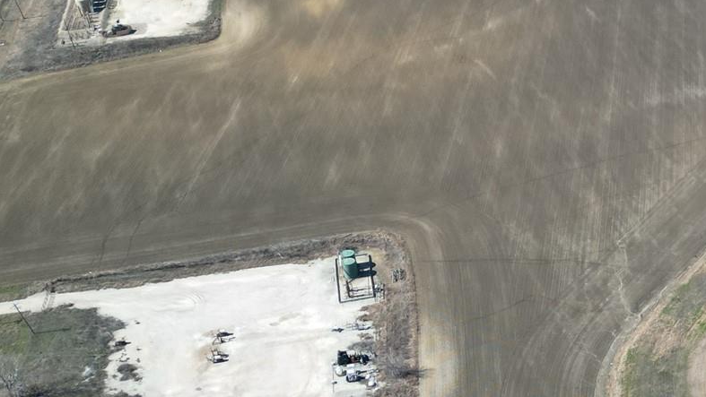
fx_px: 1273
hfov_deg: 28.1
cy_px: 369
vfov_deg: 17.4
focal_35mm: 68
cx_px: 789
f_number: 1.7
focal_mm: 6.72
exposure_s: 1/2000
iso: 100
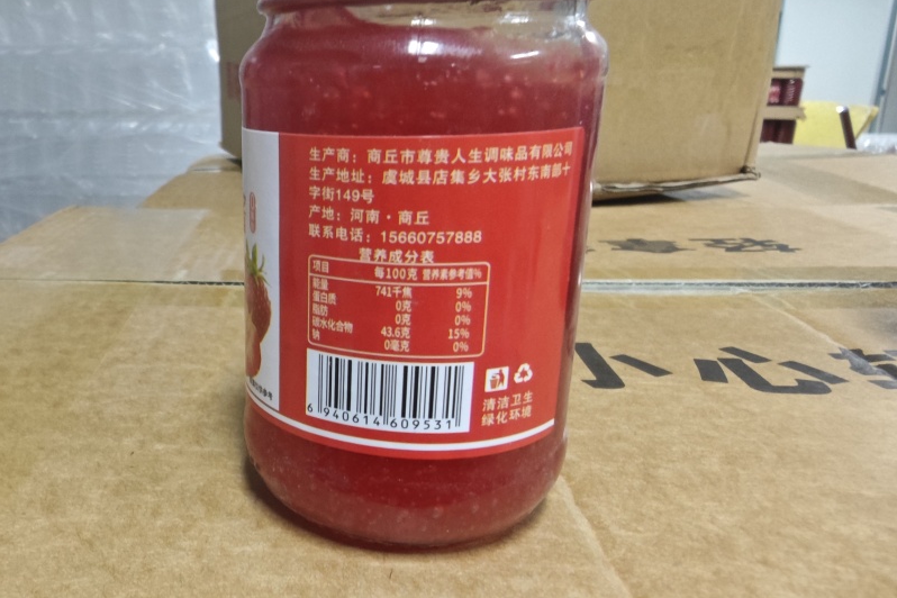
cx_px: 448
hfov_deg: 58.7
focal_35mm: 32
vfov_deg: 41.0
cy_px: 336
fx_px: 797
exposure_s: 1/25
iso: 400
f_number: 1.8
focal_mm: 2.03
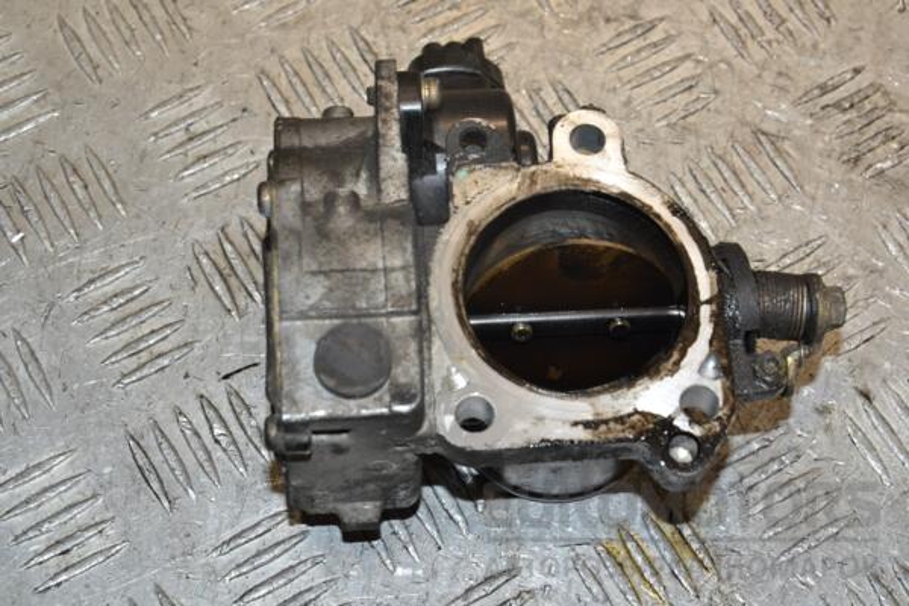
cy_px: 303
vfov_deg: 18.2
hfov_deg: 27.0
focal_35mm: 75
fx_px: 1894
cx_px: 454
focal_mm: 50
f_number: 8
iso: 800
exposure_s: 1/200
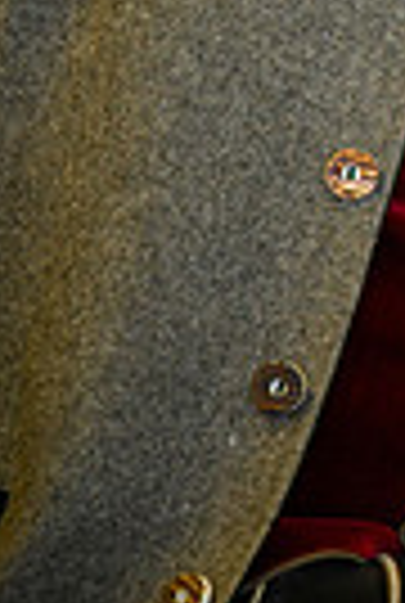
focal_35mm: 302
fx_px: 5070
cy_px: -180
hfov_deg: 4.5
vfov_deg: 6.7
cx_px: 1044
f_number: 3.2
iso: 500
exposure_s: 1/200
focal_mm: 70
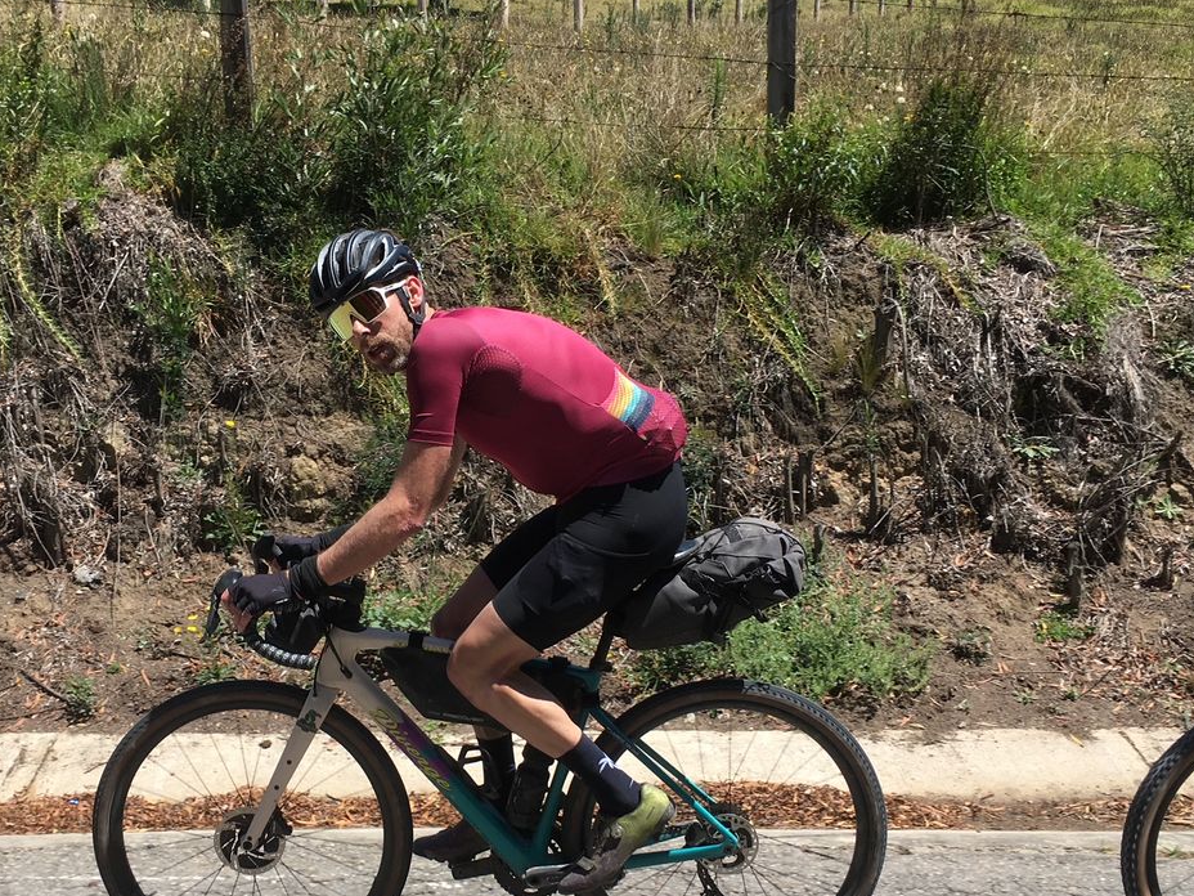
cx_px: 490
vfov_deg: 35.7
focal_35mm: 40
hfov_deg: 46.6
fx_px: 1380
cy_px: 565
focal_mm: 4.15
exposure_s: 1/1026
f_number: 2.2
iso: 25
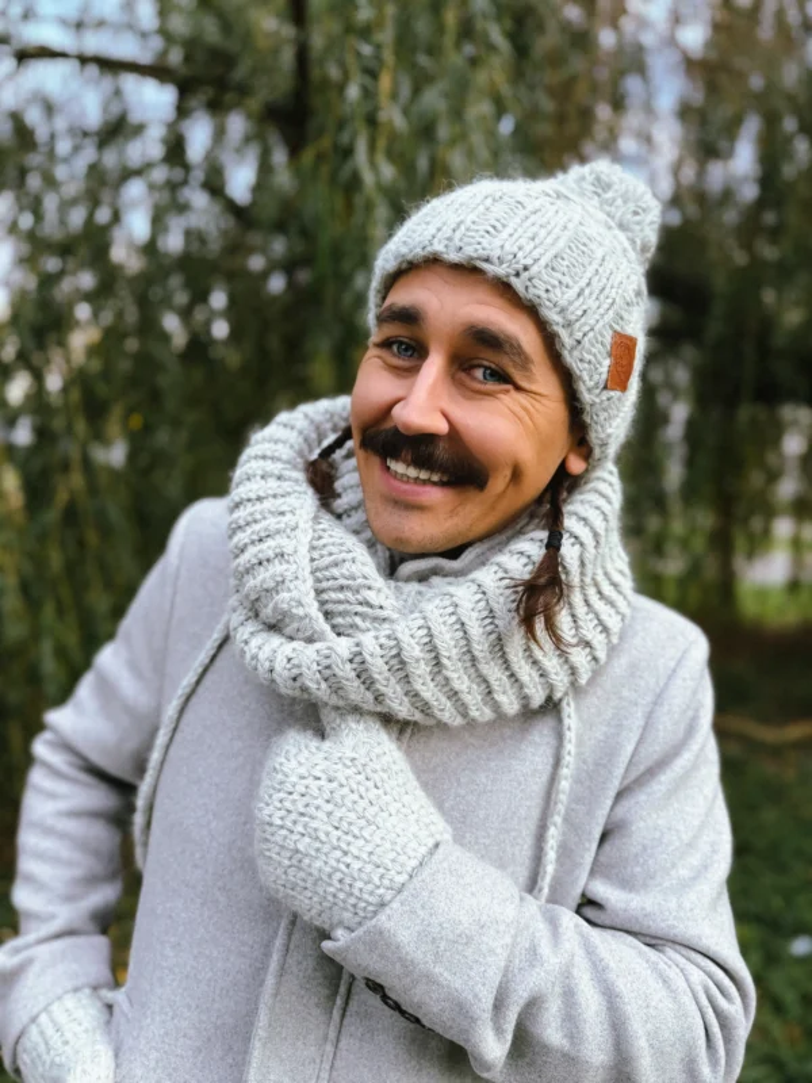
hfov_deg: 56.8
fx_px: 751
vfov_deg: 71.6
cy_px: 542
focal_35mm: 24
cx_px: 406
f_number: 1.8
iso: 80
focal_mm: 6.76
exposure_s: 1/320
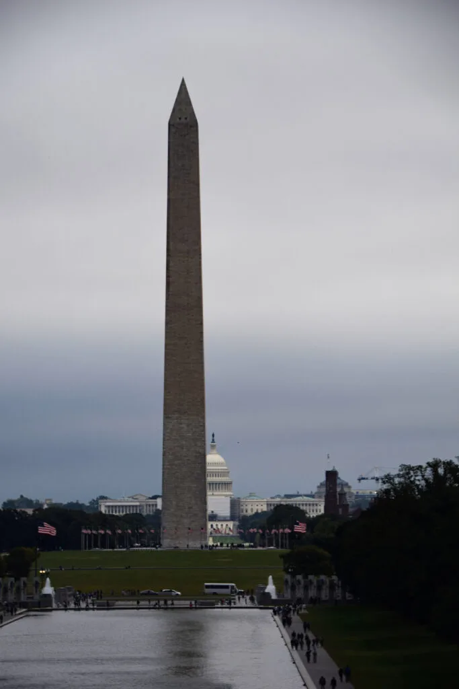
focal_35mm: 183
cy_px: 344
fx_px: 3498
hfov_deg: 7.5
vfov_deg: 11.2
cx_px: 230
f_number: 5.6
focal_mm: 122
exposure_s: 1/500
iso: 200
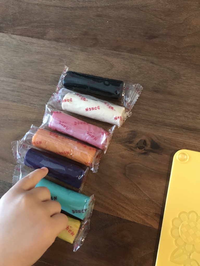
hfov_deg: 49.7
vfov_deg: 63.4
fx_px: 216
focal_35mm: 28
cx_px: 100
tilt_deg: -72.4
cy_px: 133
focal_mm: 3.99
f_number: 1.8
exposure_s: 1/9
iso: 100
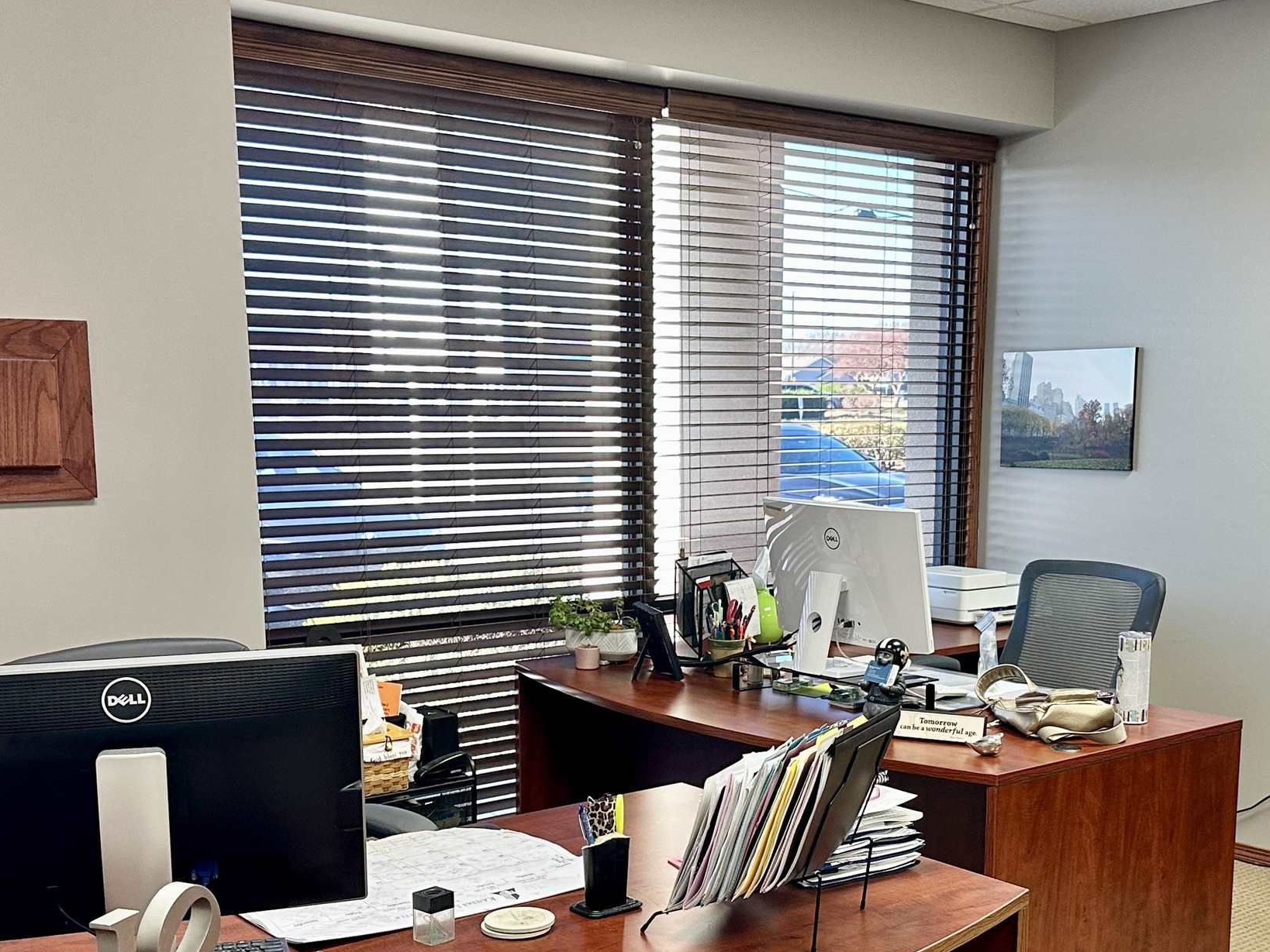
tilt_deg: -10.0
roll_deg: -0.2
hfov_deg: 42.0
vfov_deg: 31.8
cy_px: 675
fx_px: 1651
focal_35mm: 45
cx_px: 723
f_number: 1.78
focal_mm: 6.86
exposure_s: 1/120
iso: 160
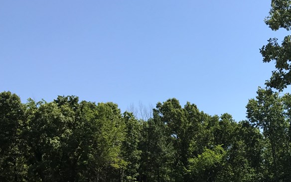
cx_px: 243
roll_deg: +1.0
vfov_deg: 23.8
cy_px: 183
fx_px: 412
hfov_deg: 37.1
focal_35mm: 52
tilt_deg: +3.8
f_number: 1.8
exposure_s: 1/1742
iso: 20
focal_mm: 3.99
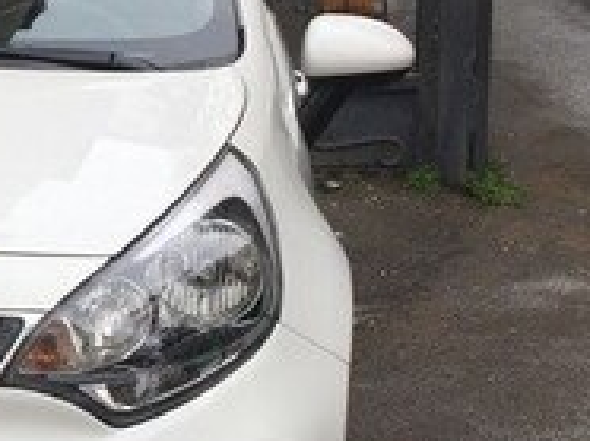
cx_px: -165
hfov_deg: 17.9
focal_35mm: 103
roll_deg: +3.5
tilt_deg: -16.5
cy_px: 309
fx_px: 1753
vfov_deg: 14.3
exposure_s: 1/399
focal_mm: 4.15
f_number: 2.2
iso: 32
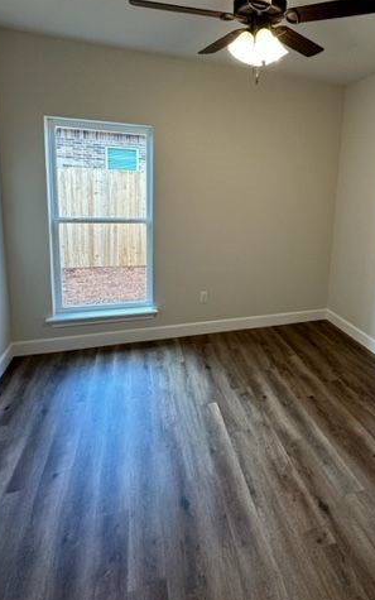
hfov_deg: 58.5
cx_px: 246
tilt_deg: -9.8
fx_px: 327
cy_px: 234
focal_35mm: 20
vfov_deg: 83.8
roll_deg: -2.9
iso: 125
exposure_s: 1/120
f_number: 2.2
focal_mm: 2.22
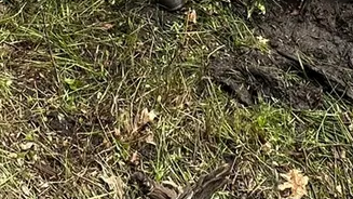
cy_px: -371
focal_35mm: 70
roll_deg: -0.9
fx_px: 655
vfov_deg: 11.5
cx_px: 166
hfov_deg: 30.1
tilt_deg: -13.9
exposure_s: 1/348
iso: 40
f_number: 2.2
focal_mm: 2.22
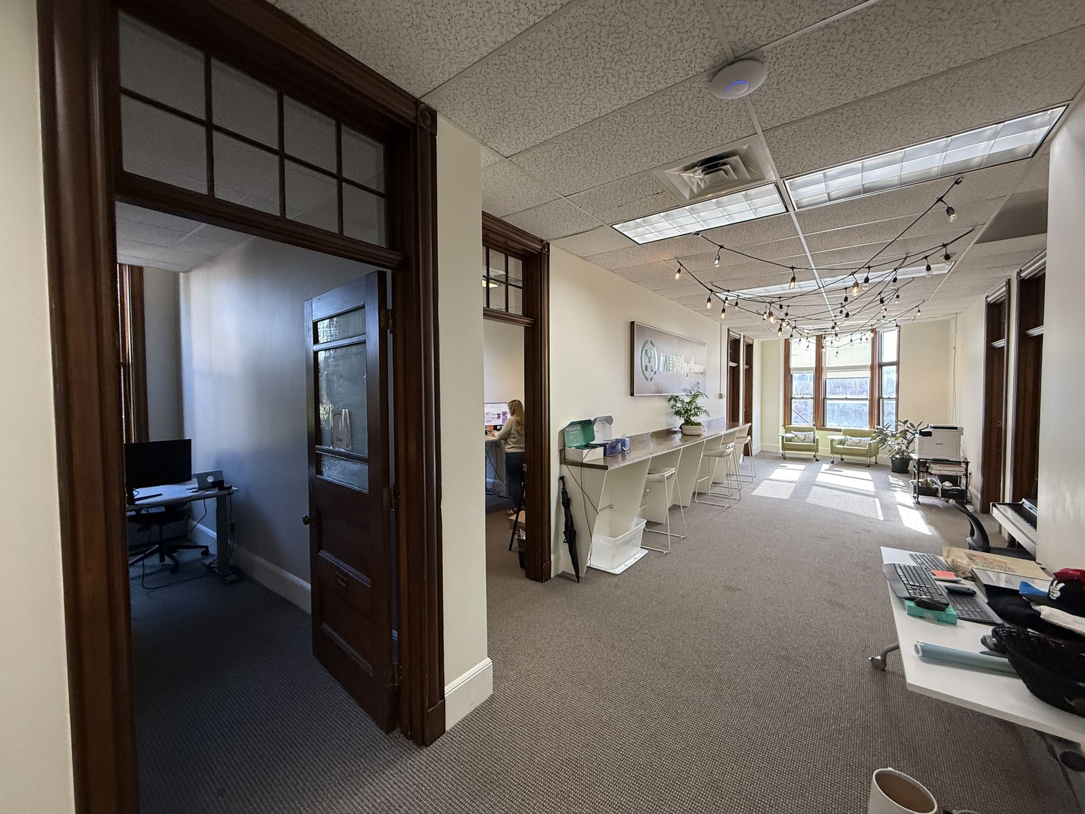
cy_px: 407
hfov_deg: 102.1
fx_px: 439
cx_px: 542
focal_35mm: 14
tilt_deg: -1.5
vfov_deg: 85.7
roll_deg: +0.1
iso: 200
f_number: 2.2
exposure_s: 1/120
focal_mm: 2.22
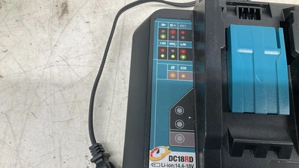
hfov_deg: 61.0
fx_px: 254
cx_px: 151
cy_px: 110
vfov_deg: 36.3
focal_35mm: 32
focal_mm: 3
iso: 32
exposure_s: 1/60
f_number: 1.8
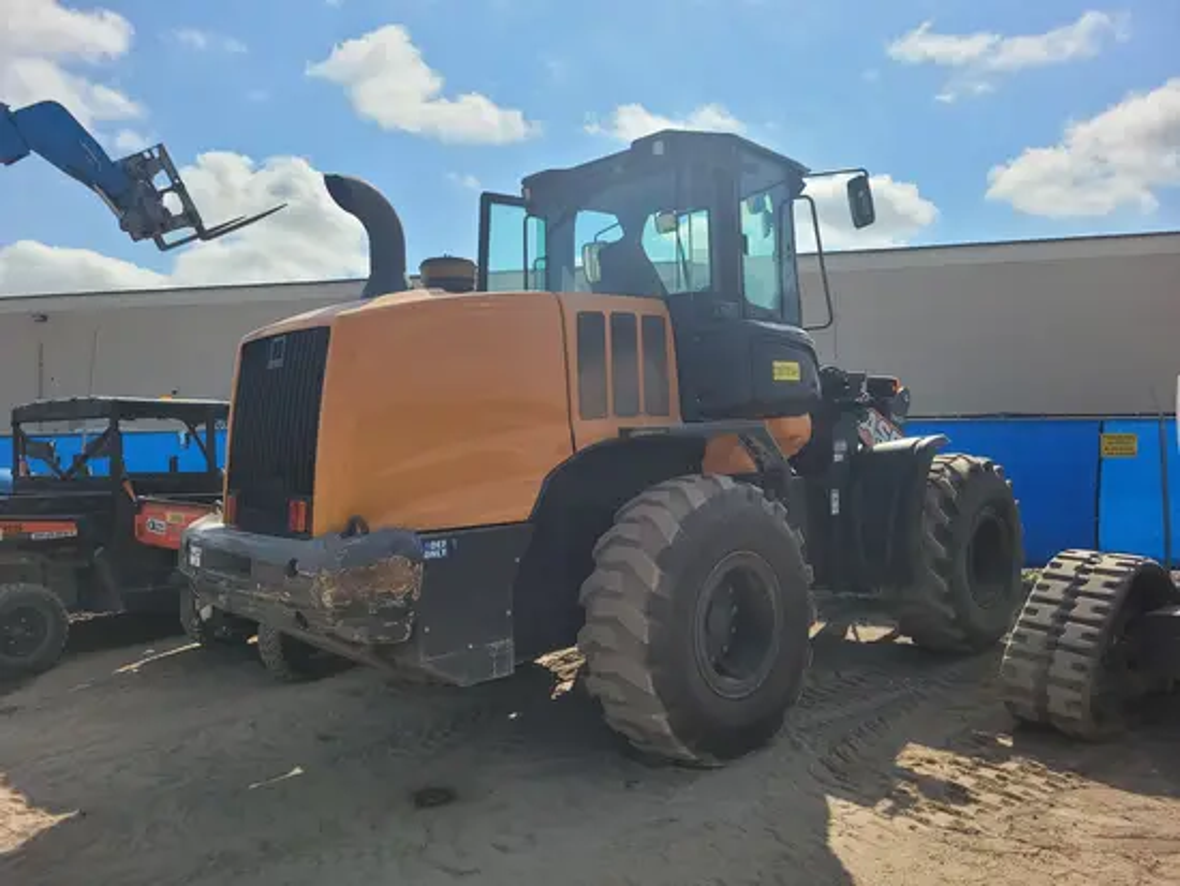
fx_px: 887
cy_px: 443
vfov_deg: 53.1
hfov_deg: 67.3
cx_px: 590
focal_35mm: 26
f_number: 1.8
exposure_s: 1/3363
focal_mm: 5.4
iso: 40
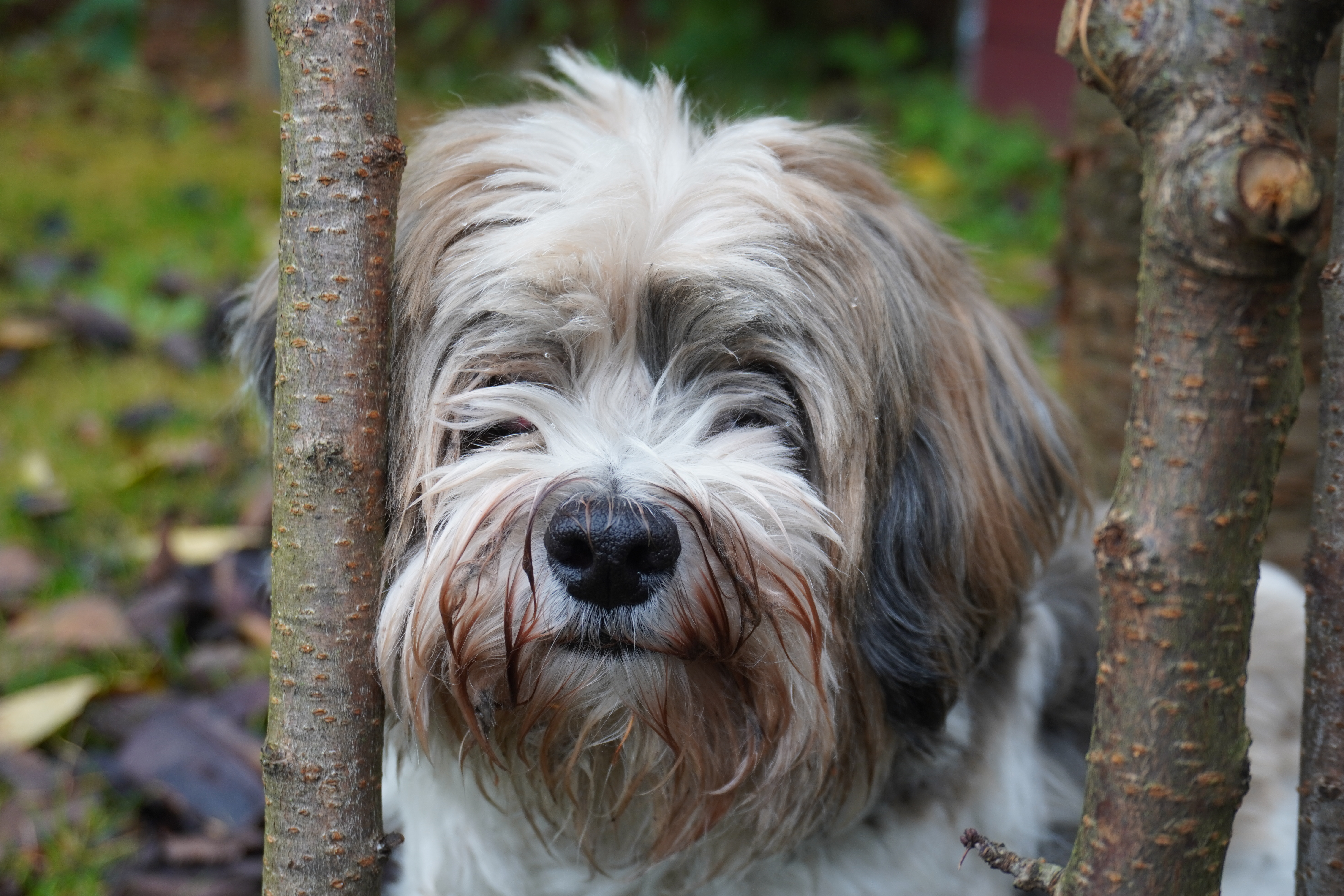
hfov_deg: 42.7
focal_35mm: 46
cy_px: 451
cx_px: 678
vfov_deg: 29.2
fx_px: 1717
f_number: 5
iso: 250
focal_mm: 30
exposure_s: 1/60
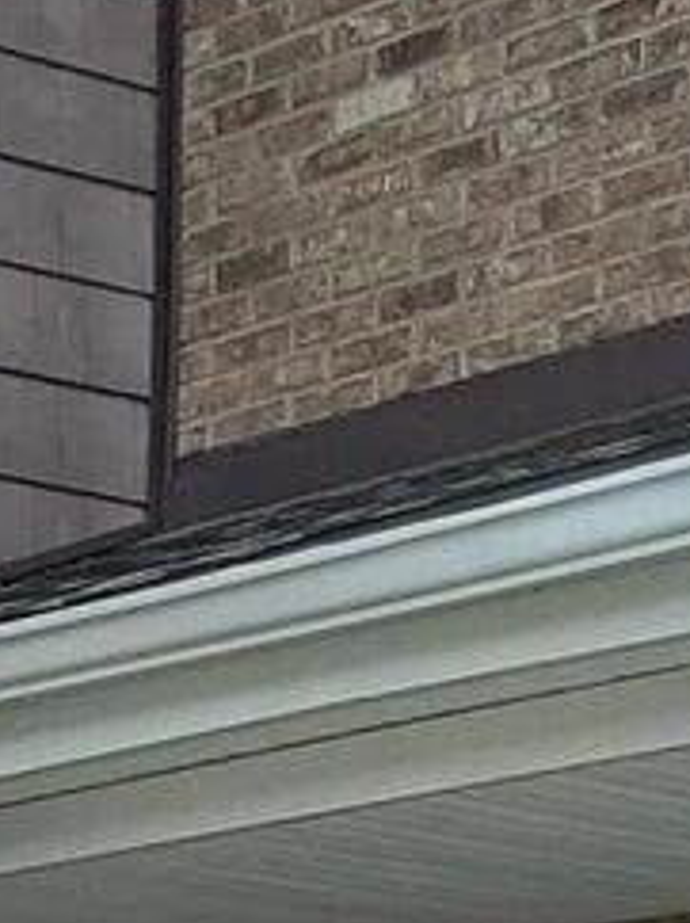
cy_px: 618
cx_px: 290
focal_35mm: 172
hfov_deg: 8.6
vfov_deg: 11.5
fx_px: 4579
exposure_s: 1/560
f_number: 2.4
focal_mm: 4.3
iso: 50
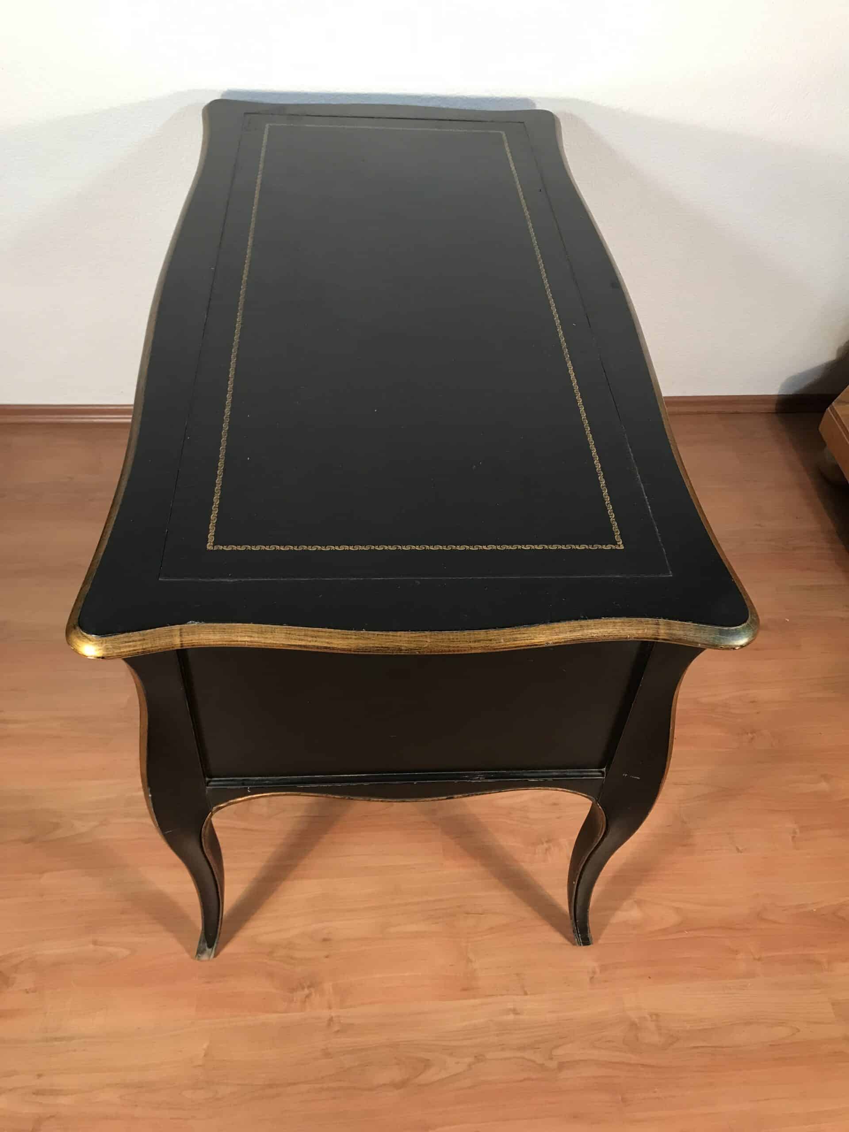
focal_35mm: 28
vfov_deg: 63.4
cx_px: 424
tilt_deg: -45.6
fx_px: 916
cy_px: 566
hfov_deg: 49.7
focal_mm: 3.99
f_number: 1.8
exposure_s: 1/20
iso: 40
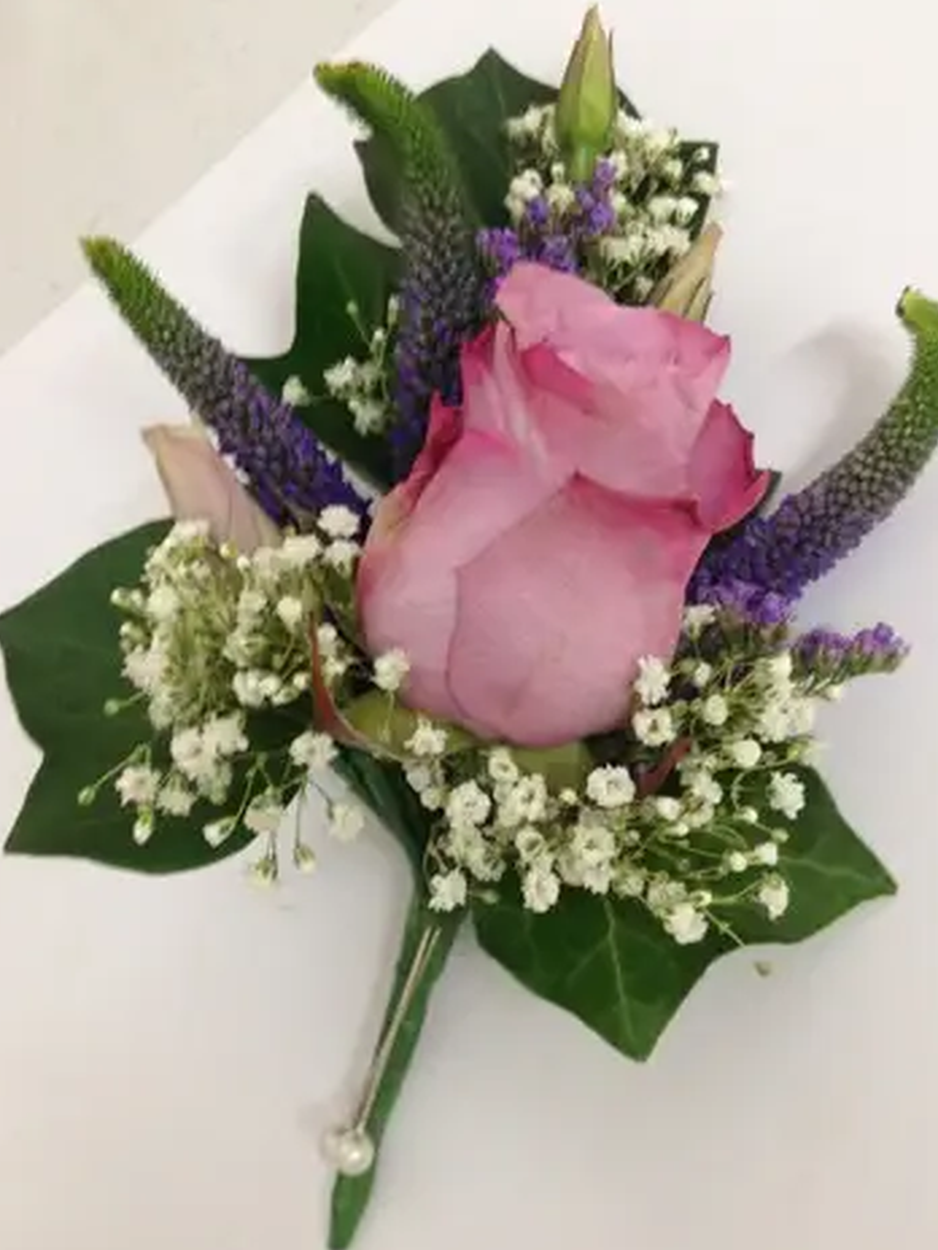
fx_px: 1517
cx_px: 477
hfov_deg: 34.3
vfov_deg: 44.8
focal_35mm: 42
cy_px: 597
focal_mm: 4.28
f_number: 2.4
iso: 125
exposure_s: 1/20
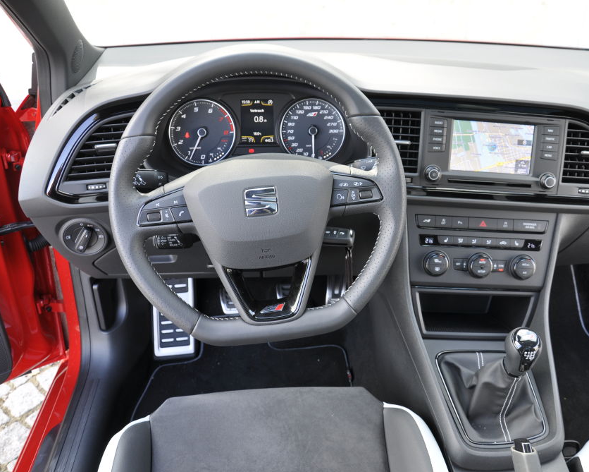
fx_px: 540
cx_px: 334
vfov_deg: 47.1
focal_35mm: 31
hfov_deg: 57.0
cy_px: 239
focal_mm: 18
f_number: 5.6
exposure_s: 1/30
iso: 220
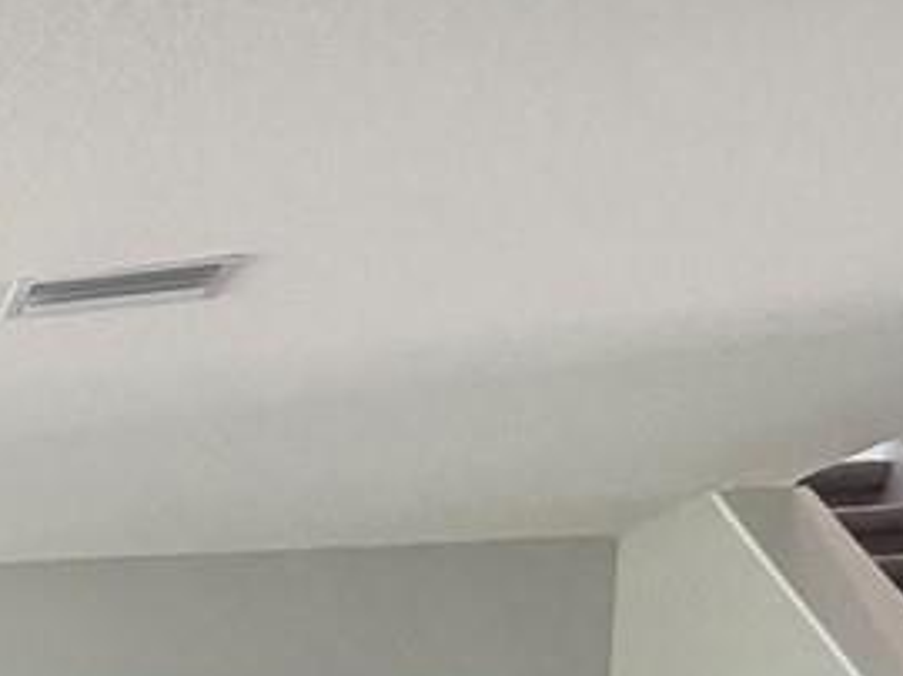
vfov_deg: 16.0
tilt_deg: -2.1
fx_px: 2163
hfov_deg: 14.4
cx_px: -1321
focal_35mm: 83
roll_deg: -1.9
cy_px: 1058
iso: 250
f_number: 2.2
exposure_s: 1/120
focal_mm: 2.22
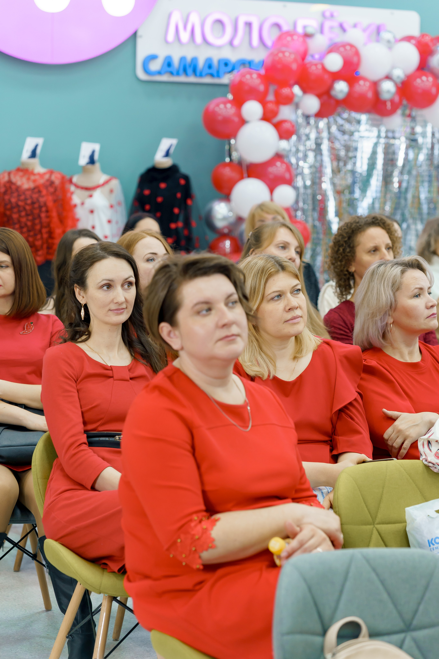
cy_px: 330
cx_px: 220
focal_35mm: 85
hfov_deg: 16.1
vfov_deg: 23.9
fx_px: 1555
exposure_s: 1/125
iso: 1000
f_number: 4
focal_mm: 85
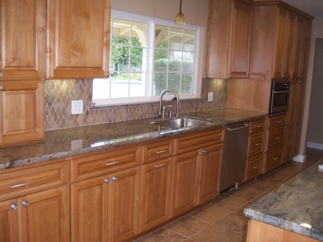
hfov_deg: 51.4
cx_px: 162
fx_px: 336
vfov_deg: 39.7
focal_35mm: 36
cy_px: 121
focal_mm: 6
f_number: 3
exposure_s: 1/60
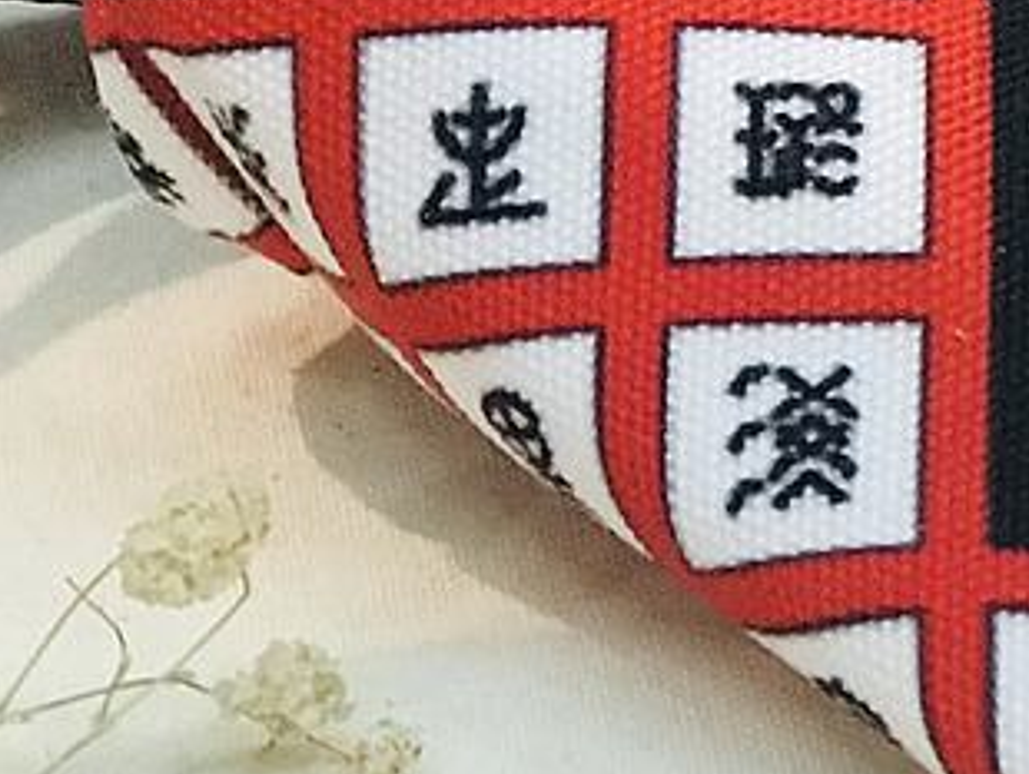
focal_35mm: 235
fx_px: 6991
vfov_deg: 6.3
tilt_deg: -24.4
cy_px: -312
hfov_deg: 8.2
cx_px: 1537
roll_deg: -0.7
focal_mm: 6.6
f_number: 2.8
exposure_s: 1/50
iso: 160
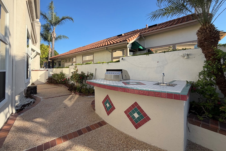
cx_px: 110
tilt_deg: +1.8
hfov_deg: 100.4
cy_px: 68
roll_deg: +0.8
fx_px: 94
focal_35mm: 15
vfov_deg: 77.1
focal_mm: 2.22
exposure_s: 1/770
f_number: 2.2
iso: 40
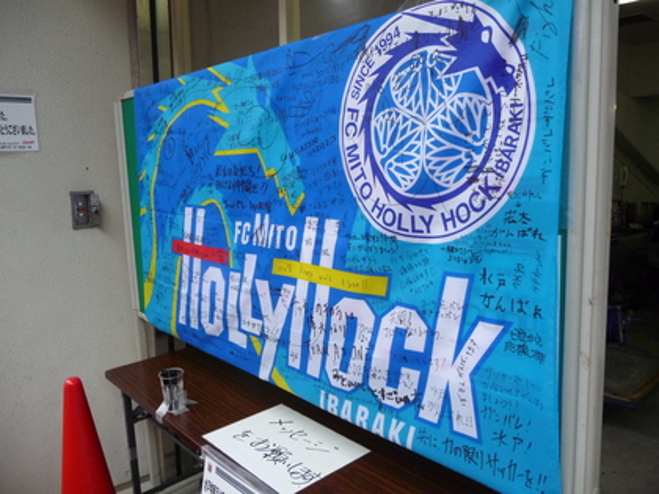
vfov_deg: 49.7
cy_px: 247
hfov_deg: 63.4
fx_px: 533
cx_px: 330
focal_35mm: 28
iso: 400
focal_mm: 4.7
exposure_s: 1/500
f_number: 3.3
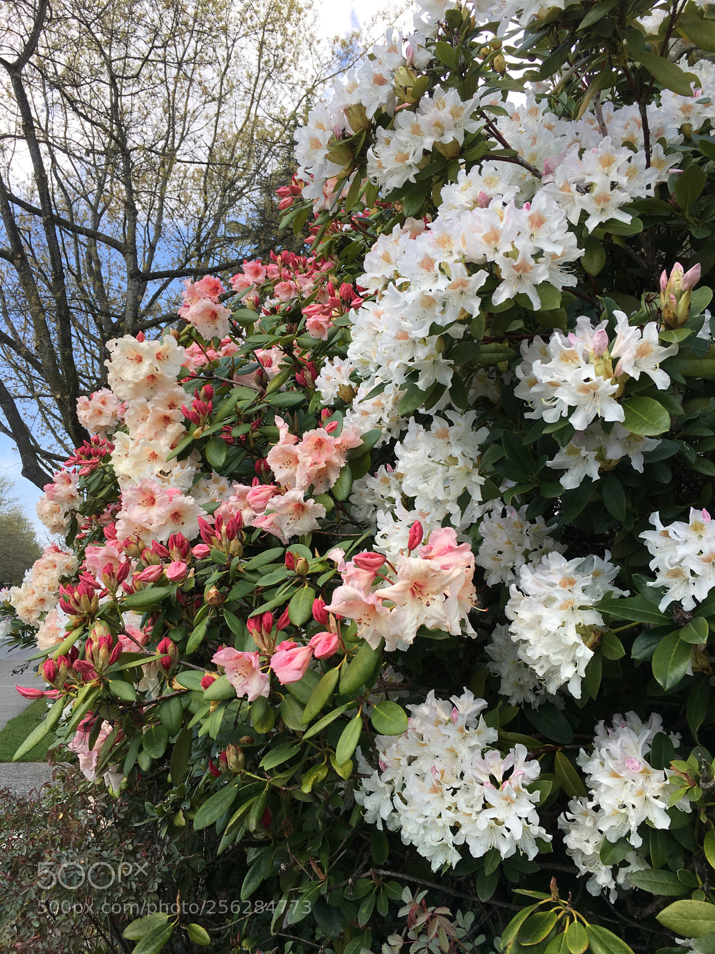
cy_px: 477
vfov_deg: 61.7
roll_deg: -2.3
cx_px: 358
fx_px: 799
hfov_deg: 48.2
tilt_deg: +9.7
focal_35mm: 29
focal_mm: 4.15
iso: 25
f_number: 2.2
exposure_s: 1/625
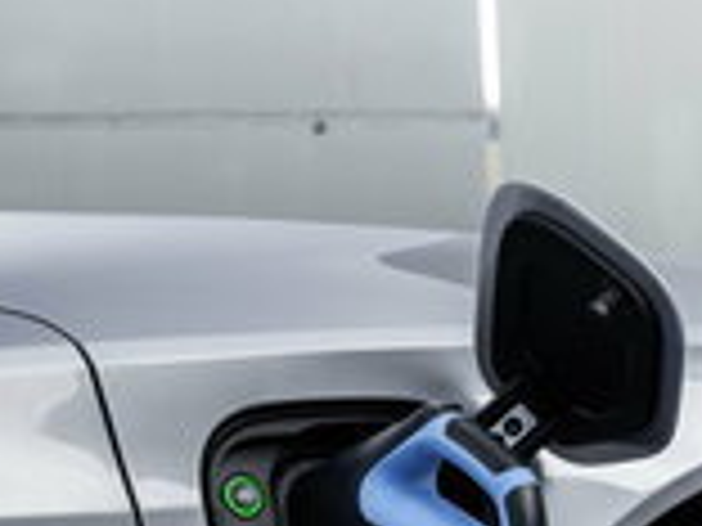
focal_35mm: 137
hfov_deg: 14.4
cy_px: 814
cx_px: 398
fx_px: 2778
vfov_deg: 10.4
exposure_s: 1/13
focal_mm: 45
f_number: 8
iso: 160
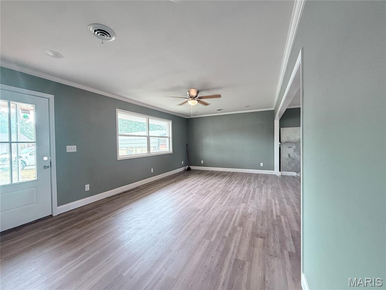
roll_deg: +0.8
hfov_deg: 102.1
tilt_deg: -1.3
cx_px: 193
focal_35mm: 14
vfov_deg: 85.7
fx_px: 156
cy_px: 145
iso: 320
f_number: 2.2
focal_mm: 2.22
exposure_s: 1/79
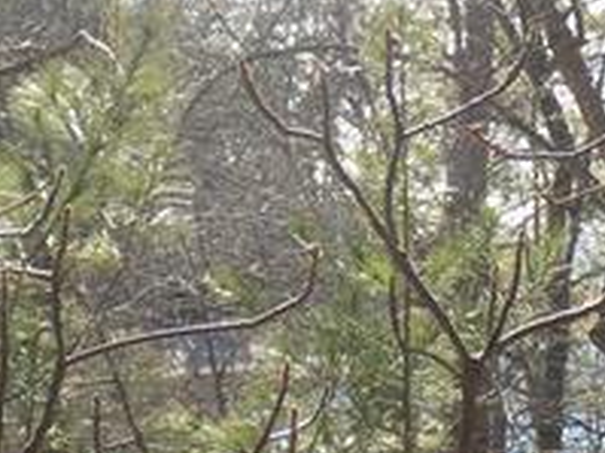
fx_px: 3930
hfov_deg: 8.8
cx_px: 289
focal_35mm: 225
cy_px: 158
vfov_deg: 6.6
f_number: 4.2
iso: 80
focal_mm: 12.5
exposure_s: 1/160
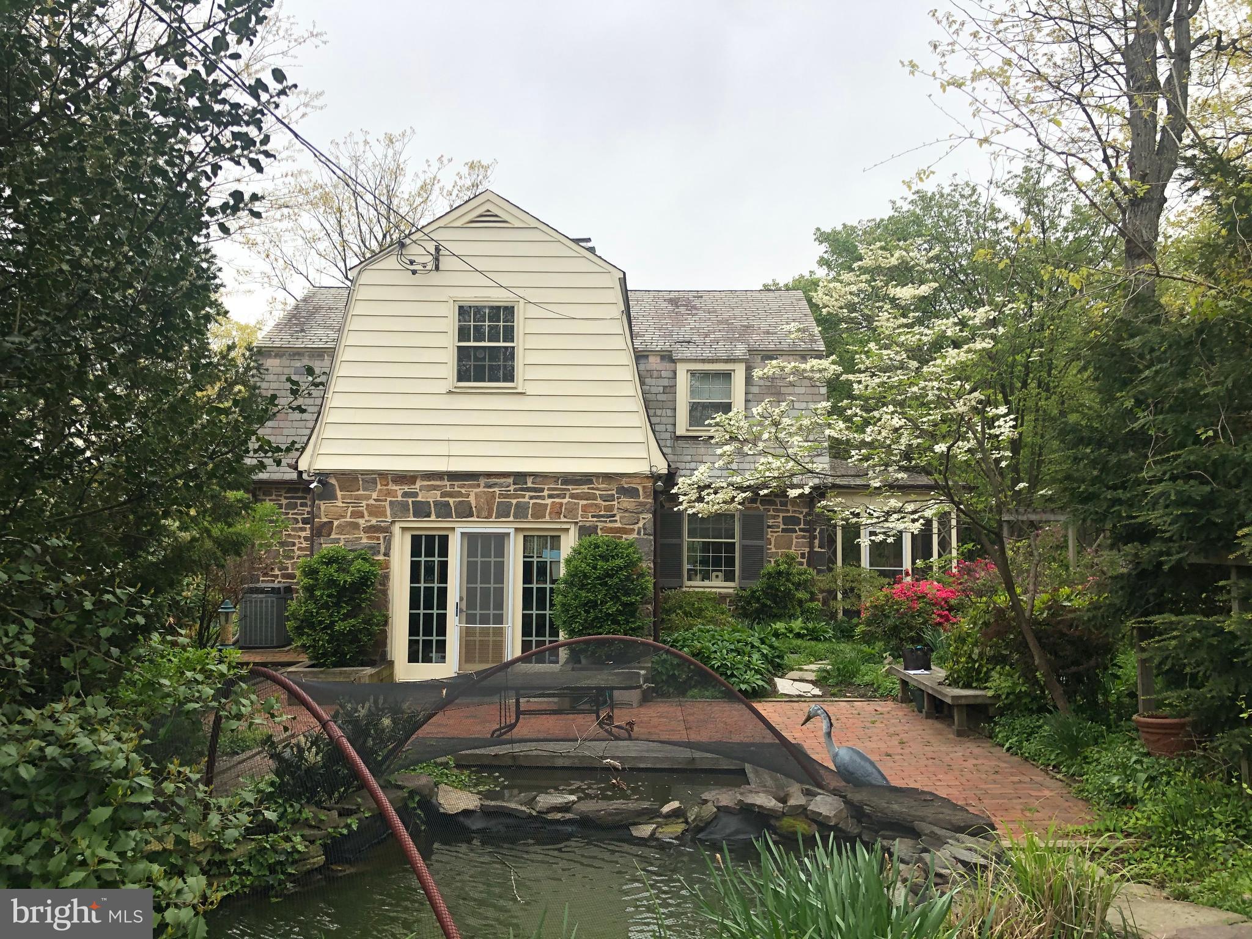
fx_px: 1013
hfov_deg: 63.4
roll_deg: -0.6
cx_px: 626
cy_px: 470
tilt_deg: +3.8
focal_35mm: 28
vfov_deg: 49.7
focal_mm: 4
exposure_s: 1/917
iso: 20
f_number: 1.8
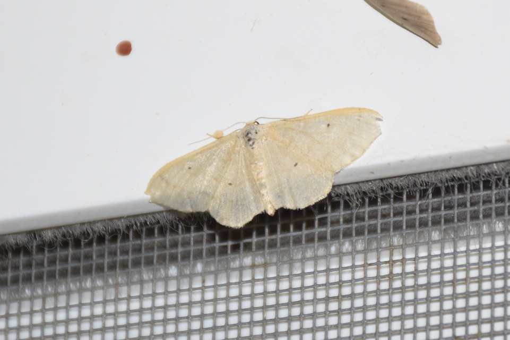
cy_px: 170
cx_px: 255
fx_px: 2974
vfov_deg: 6.5
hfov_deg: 9.8
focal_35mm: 210
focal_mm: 140
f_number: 7.1
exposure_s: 1/60
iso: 320
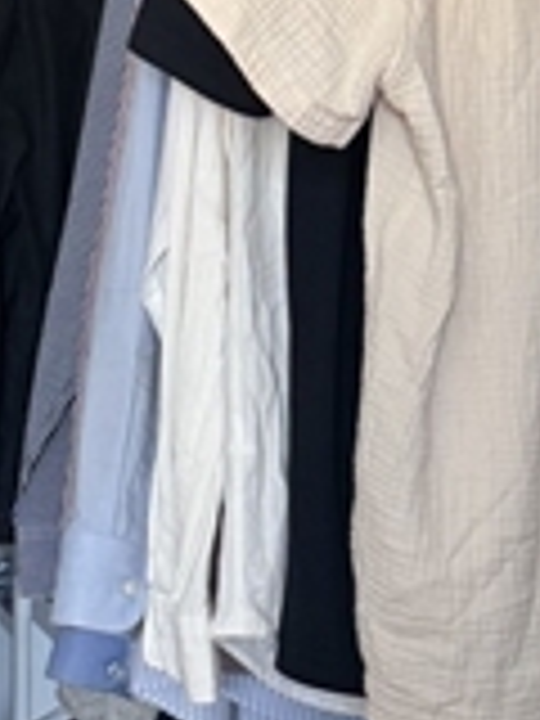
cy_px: 544
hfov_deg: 12.6
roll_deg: +1.8
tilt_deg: -5.2
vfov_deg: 17.0
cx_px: -122
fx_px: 2392
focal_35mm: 115
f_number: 1.78
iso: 320
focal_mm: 6.76
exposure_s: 1/60
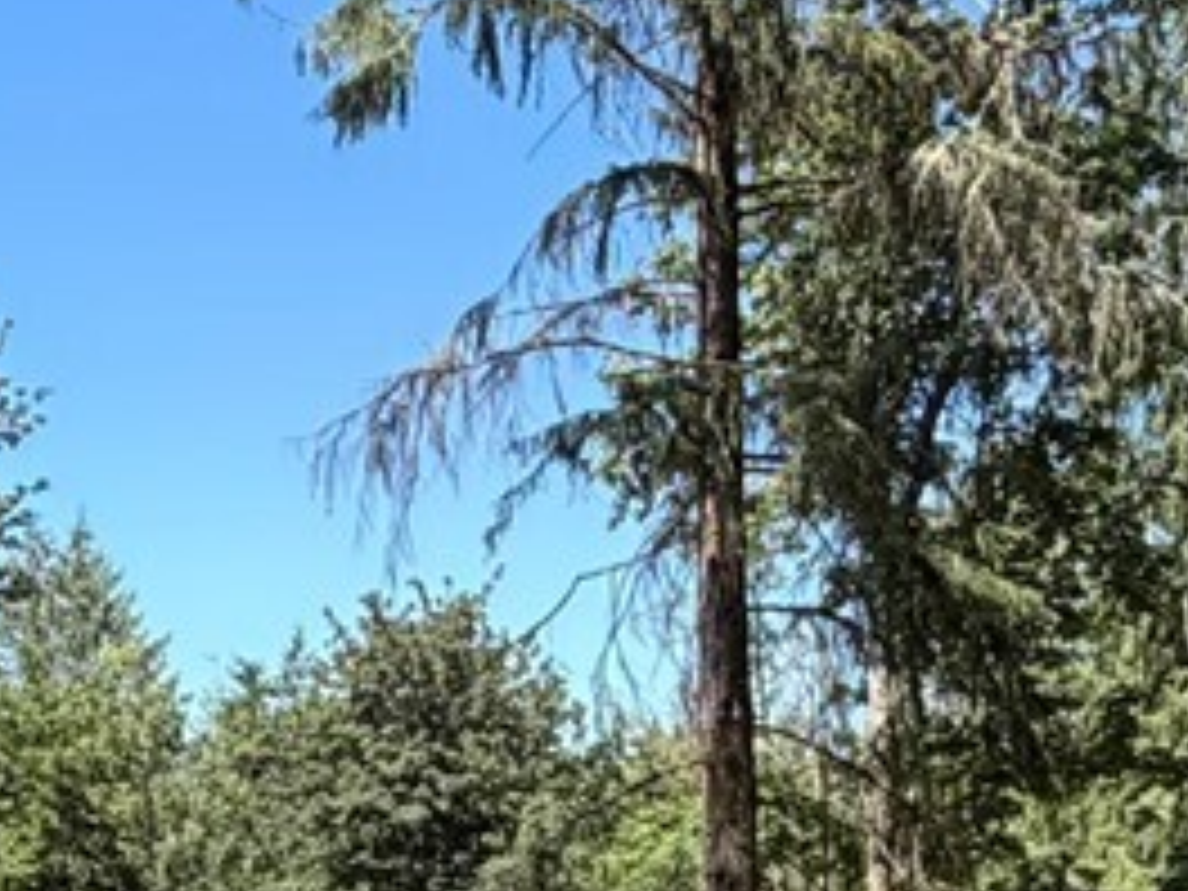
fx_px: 2917
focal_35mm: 85
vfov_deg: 16.4
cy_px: 1156
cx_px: -58
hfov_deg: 22.0
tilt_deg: -5.5
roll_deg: +1.1
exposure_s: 1/590
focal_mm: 2.22
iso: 40
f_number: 2.2
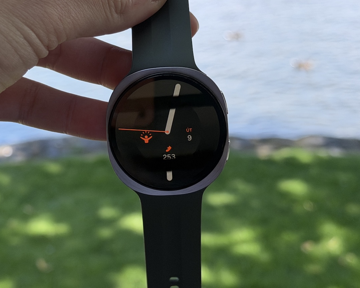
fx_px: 884
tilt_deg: -16.5
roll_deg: +1.7
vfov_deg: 18.4
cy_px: 97
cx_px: 135
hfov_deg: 23.0
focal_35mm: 83
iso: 64
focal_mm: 6.76
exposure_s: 1/917
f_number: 1.78
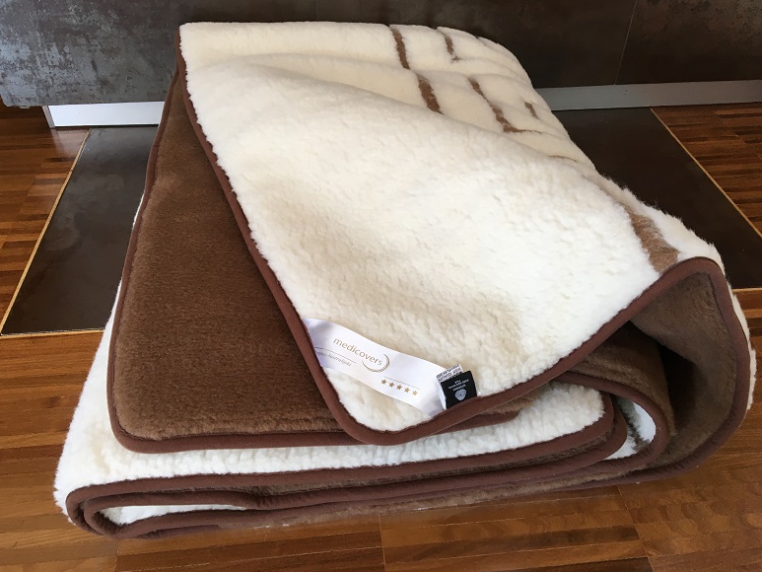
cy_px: 279
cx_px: 381
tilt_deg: -40.9
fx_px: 660
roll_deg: +0.1
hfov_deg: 60.0
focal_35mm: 30
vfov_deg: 46.8
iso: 32
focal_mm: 4.15
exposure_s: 1/33
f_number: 2.2
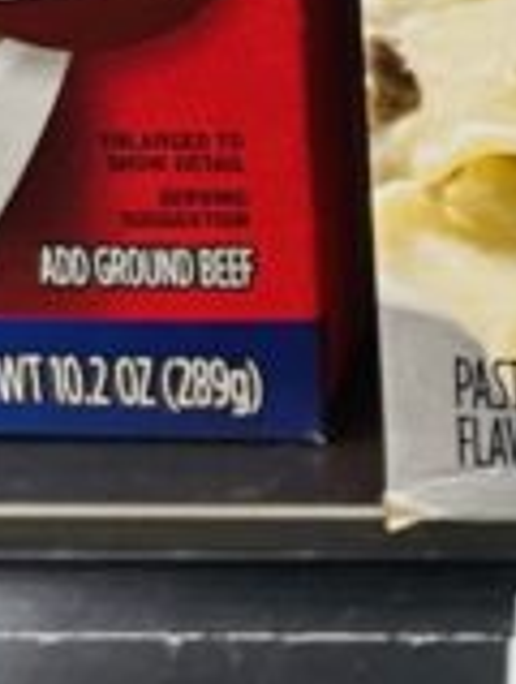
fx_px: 3306
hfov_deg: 8.4
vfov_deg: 11.7
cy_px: 0
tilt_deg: -23.0
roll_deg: -0.1
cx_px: 1071
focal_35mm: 167
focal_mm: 4.2
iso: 160
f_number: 1.6
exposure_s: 1/44
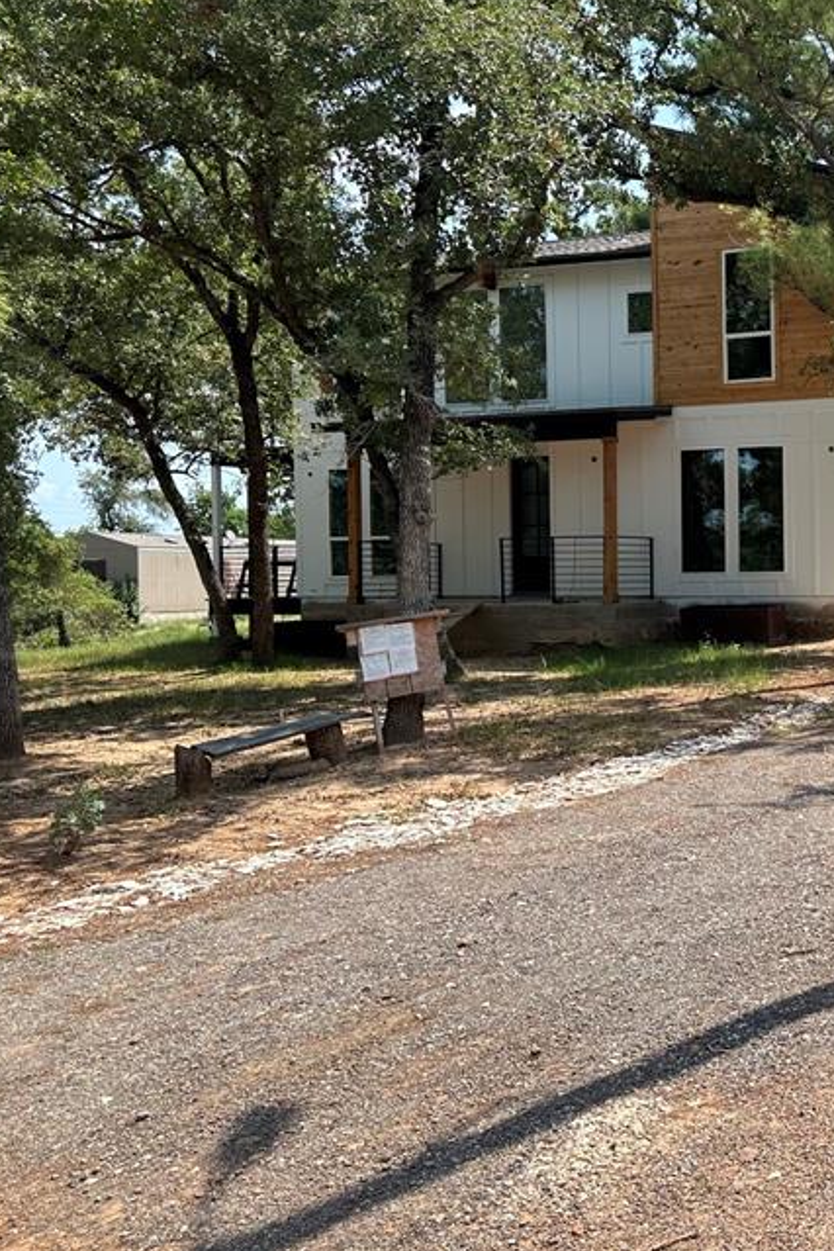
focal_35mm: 40
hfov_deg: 31.4
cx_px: 791
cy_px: 587
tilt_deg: -0.3
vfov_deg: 48.4
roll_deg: +0.2
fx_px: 1390
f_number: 1.78
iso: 80
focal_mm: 6.86
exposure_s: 1/2252
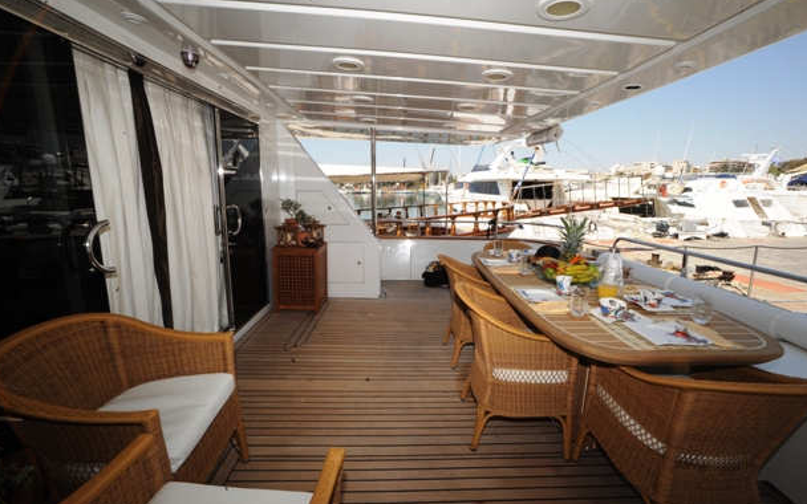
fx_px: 330
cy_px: 243
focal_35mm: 15
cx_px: 418
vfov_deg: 74.8
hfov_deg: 101.4
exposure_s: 1/250
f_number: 20
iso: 1000
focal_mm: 14
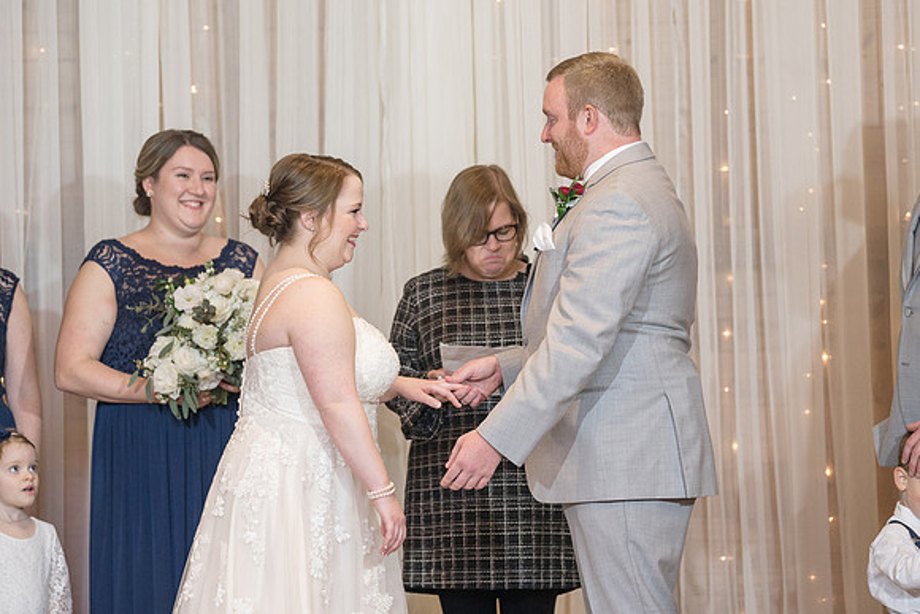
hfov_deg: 13.4
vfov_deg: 9.0
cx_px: 432
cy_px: 281
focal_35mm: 153
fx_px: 3910
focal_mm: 137
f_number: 4
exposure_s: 1/200
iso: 2000
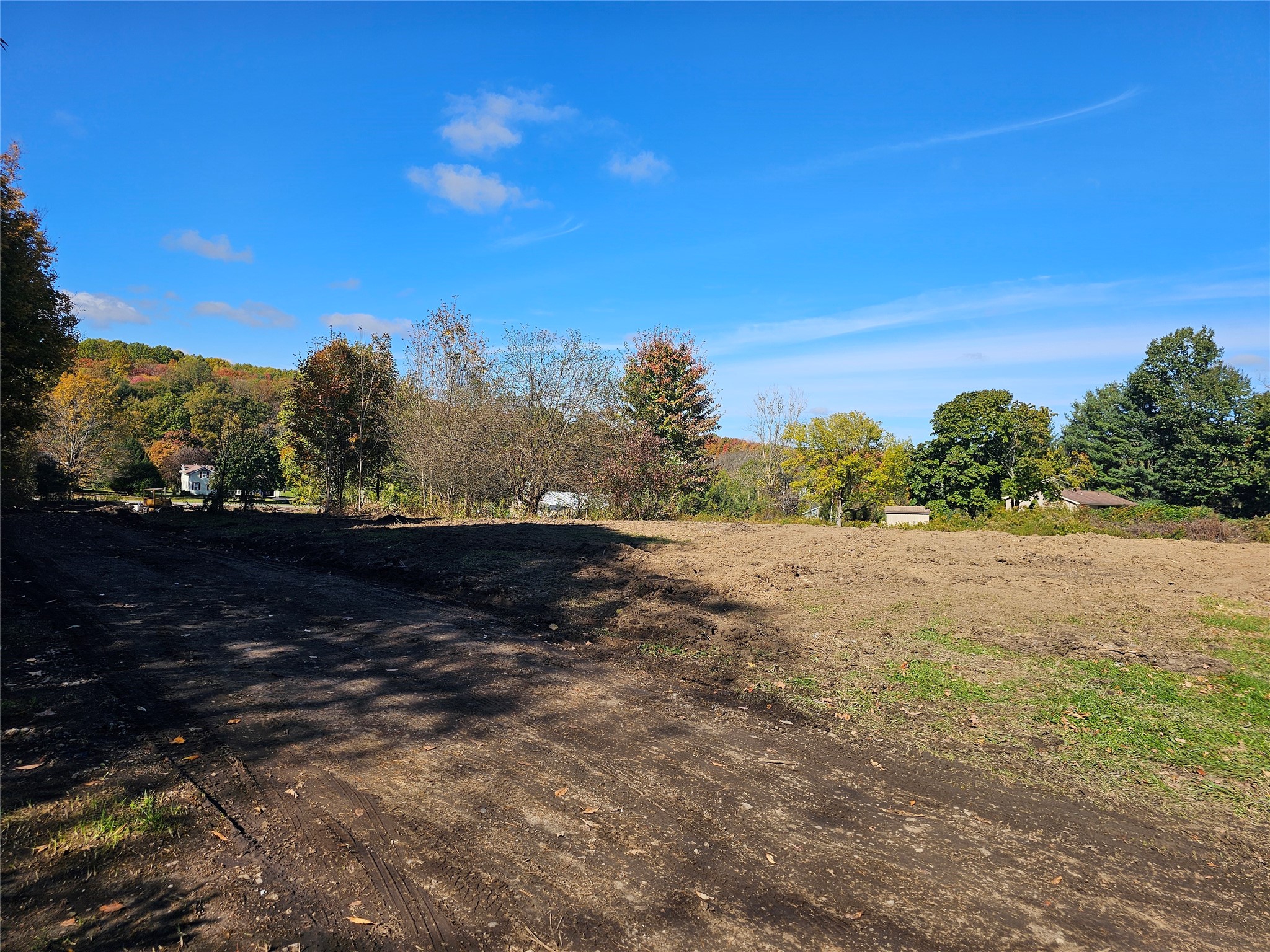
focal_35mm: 23
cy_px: 476
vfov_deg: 58.9
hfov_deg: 73.9
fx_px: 844
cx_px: 635
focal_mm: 6.3
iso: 10
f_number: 1.7
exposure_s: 1/765
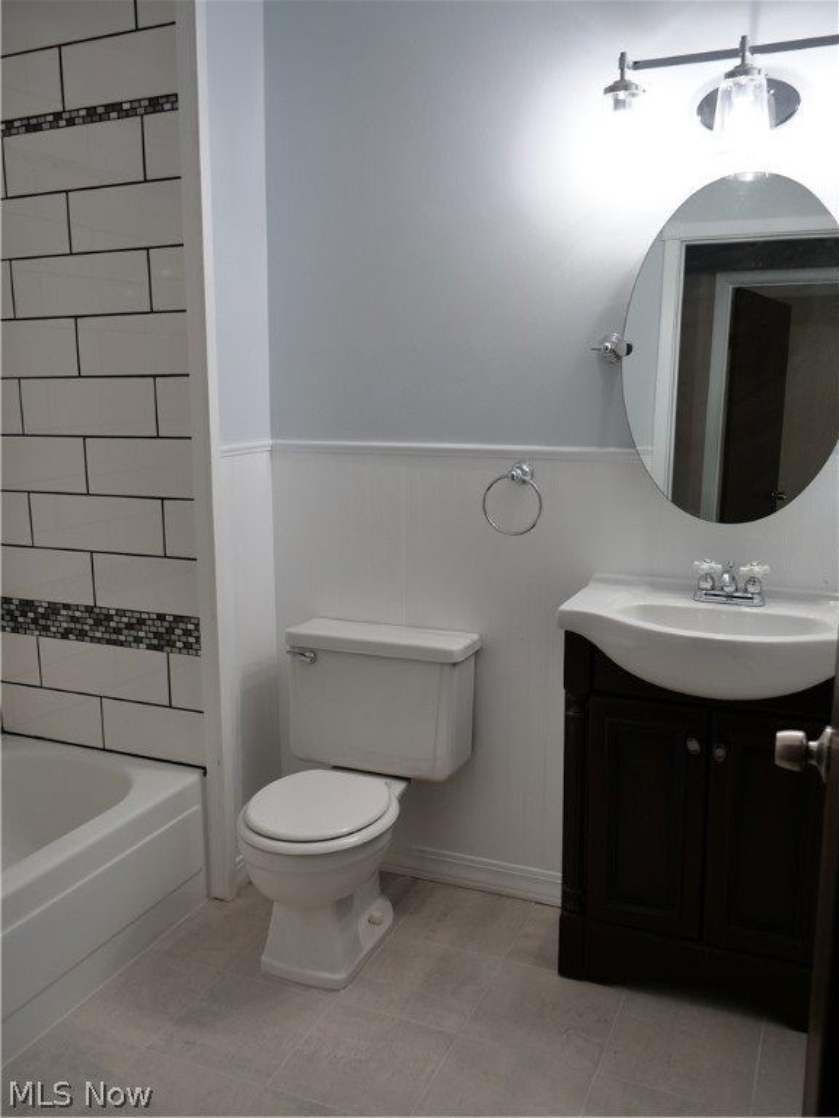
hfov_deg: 46.8
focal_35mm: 30
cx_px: 420
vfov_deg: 60.0
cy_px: 559
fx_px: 969
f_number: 3
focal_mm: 15
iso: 200
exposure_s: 1/60
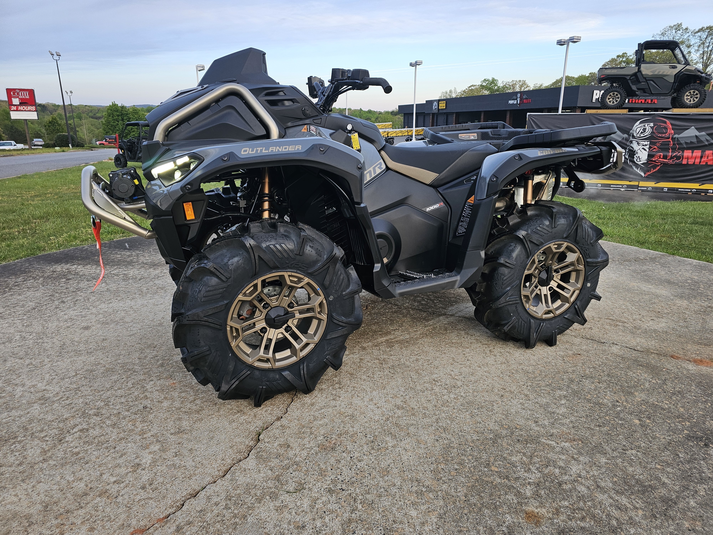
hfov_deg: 73.9
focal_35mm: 23
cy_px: 268
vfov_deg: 58.9
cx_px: 356
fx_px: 474
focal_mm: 6.3
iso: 64
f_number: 1.7
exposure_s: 1/120
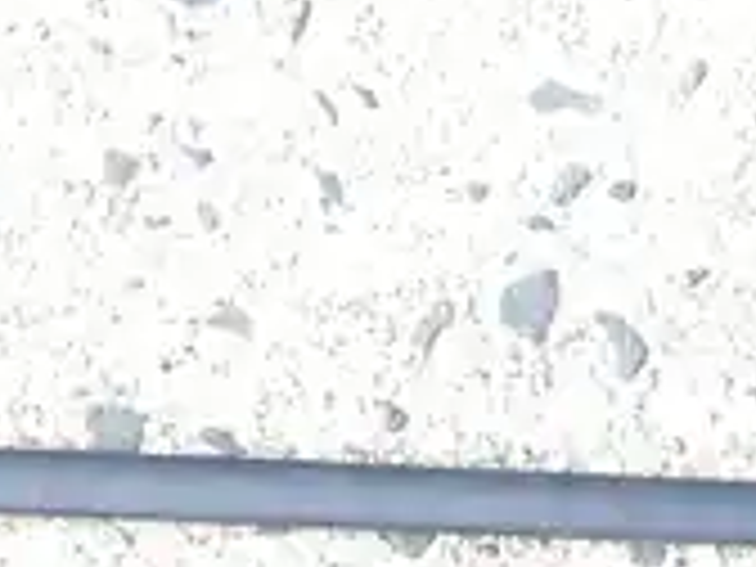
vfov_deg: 7.1
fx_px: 4543
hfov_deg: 9.2
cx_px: 1166
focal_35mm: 208
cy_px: 598
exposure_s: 1/263
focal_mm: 4.28
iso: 50
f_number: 2.4
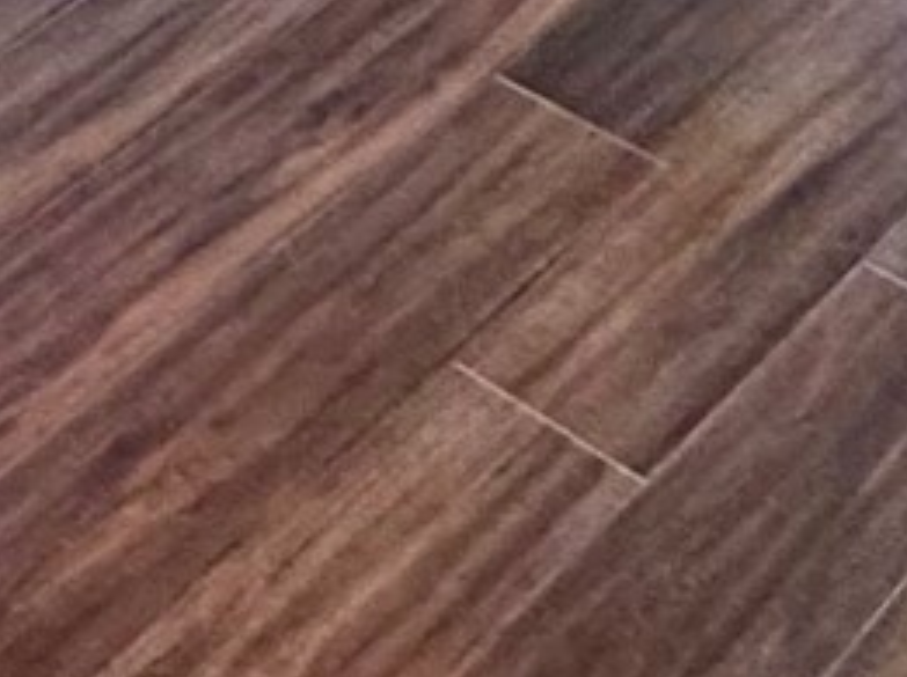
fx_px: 2878
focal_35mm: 110
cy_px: -1448
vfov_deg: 9.7
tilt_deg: -7.7
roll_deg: +5.3
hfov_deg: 17.7
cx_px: 101
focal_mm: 2.22
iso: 320
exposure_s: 1/60
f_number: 2.2
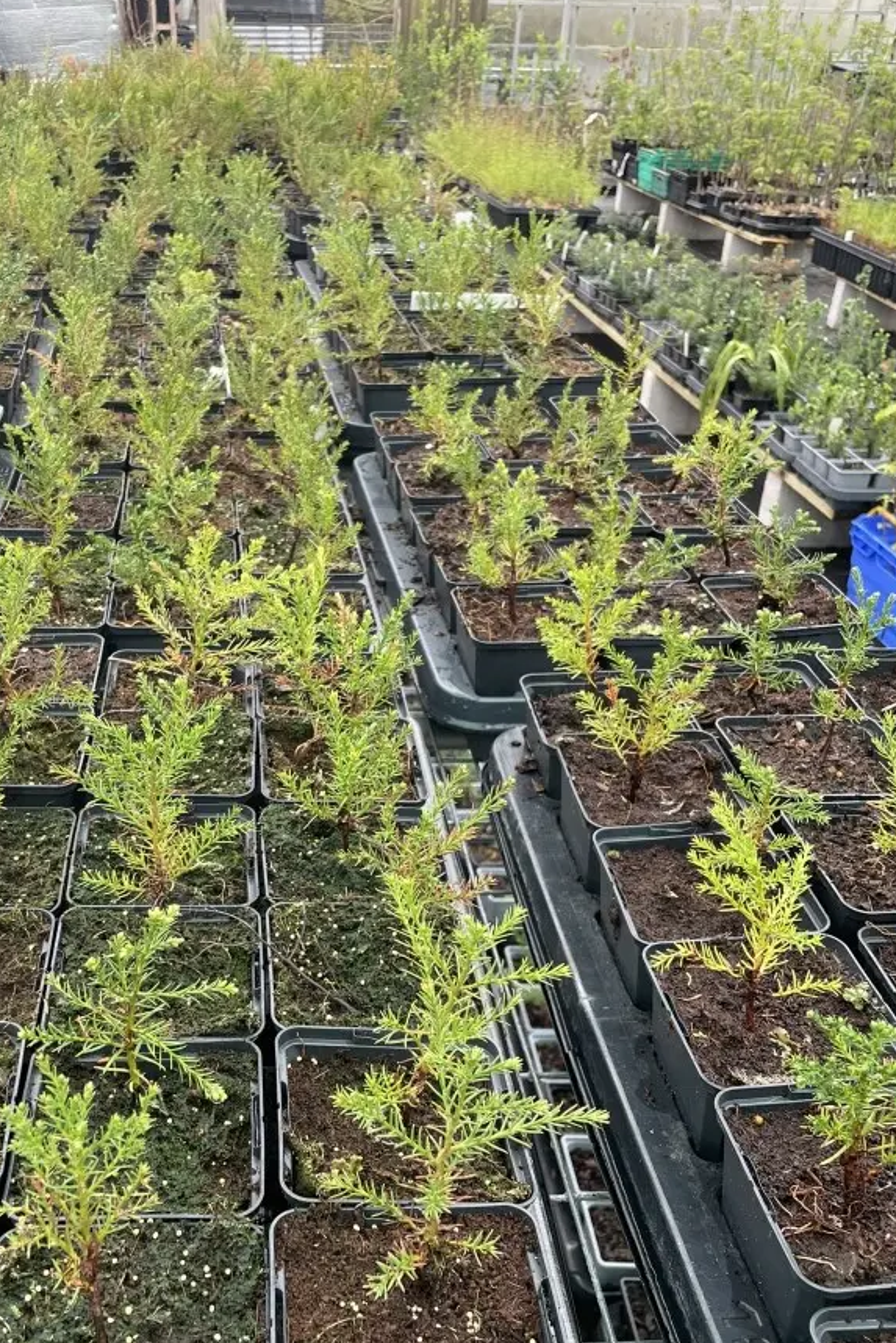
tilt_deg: -30.0
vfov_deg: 55.4
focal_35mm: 34
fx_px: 1269
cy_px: 804
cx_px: 289
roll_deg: -0.9
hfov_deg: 38.4
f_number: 1.6
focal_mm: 4.2
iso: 64
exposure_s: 1/121
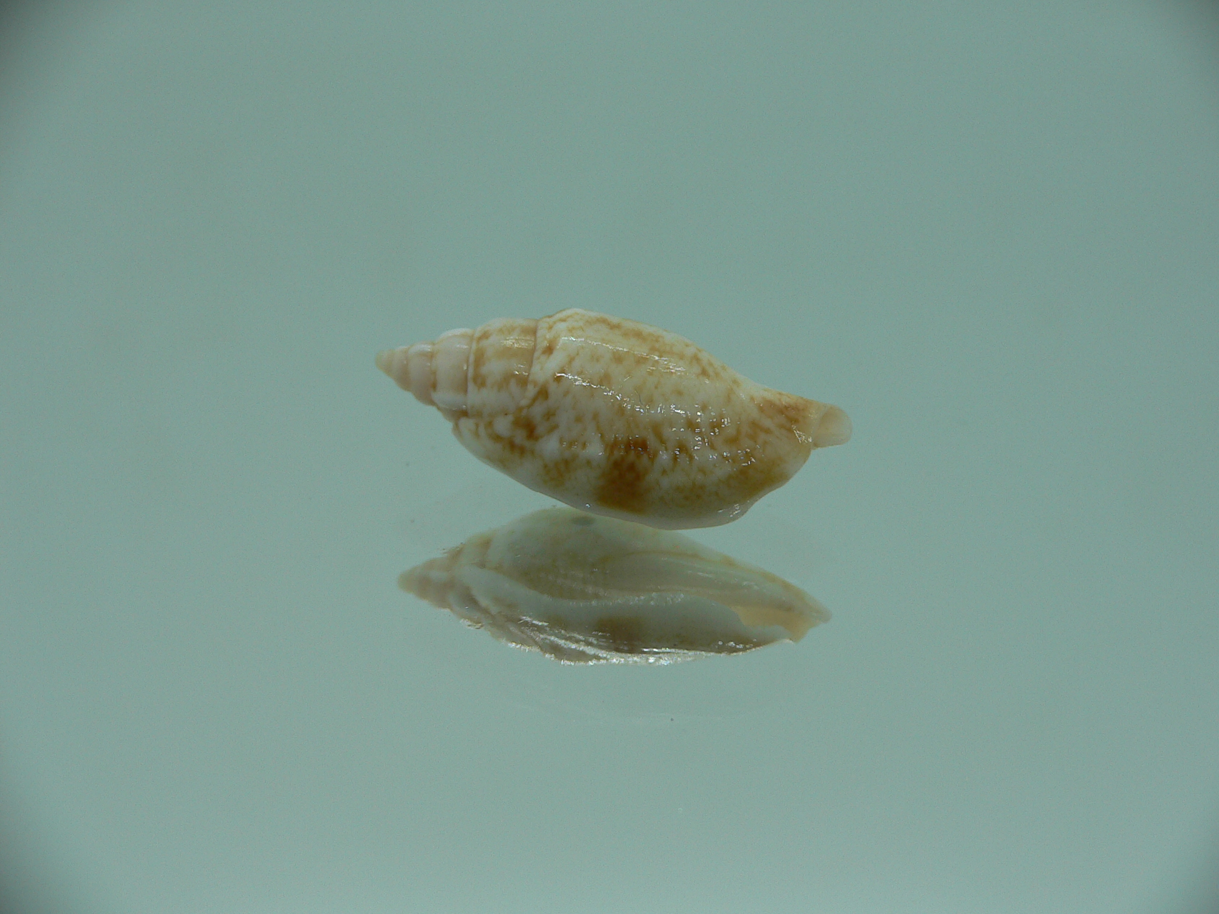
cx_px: 610
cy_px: 457
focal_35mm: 35
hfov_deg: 52.6
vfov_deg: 40.7
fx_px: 1233
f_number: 2.8
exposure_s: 1/80
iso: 80
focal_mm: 4.6
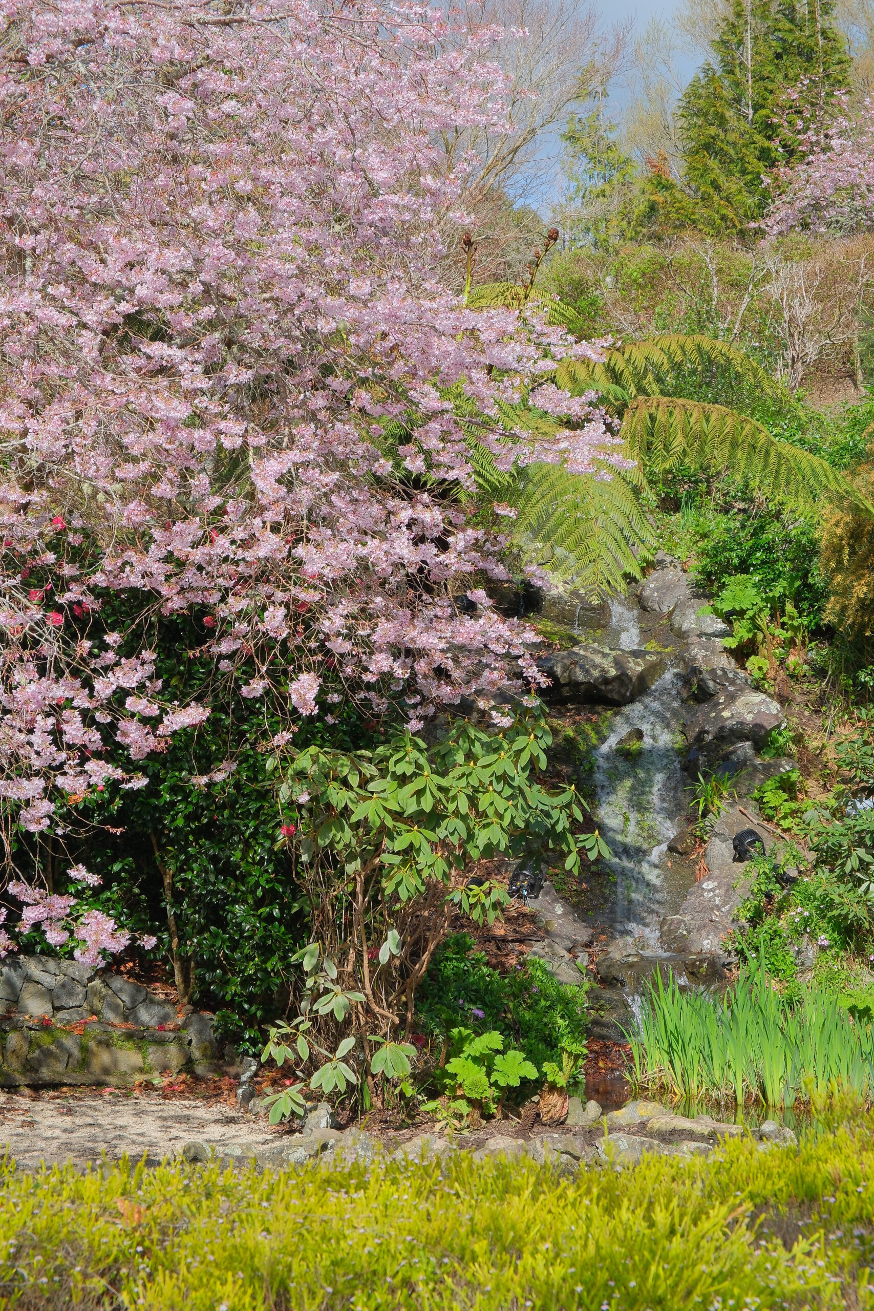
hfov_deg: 17.9
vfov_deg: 26.6
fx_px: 2767
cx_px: 437
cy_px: 656
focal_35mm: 76
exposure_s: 1/640
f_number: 10
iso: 640
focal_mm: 50.5
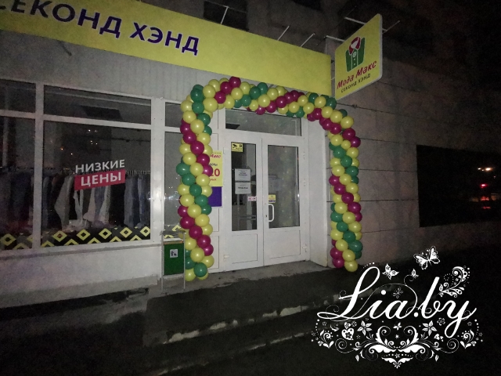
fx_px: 232
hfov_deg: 94.5
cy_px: 188
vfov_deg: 78.1
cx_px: 250
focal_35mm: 16
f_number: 2.2
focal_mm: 2.35
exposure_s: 1/16.7
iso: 3200
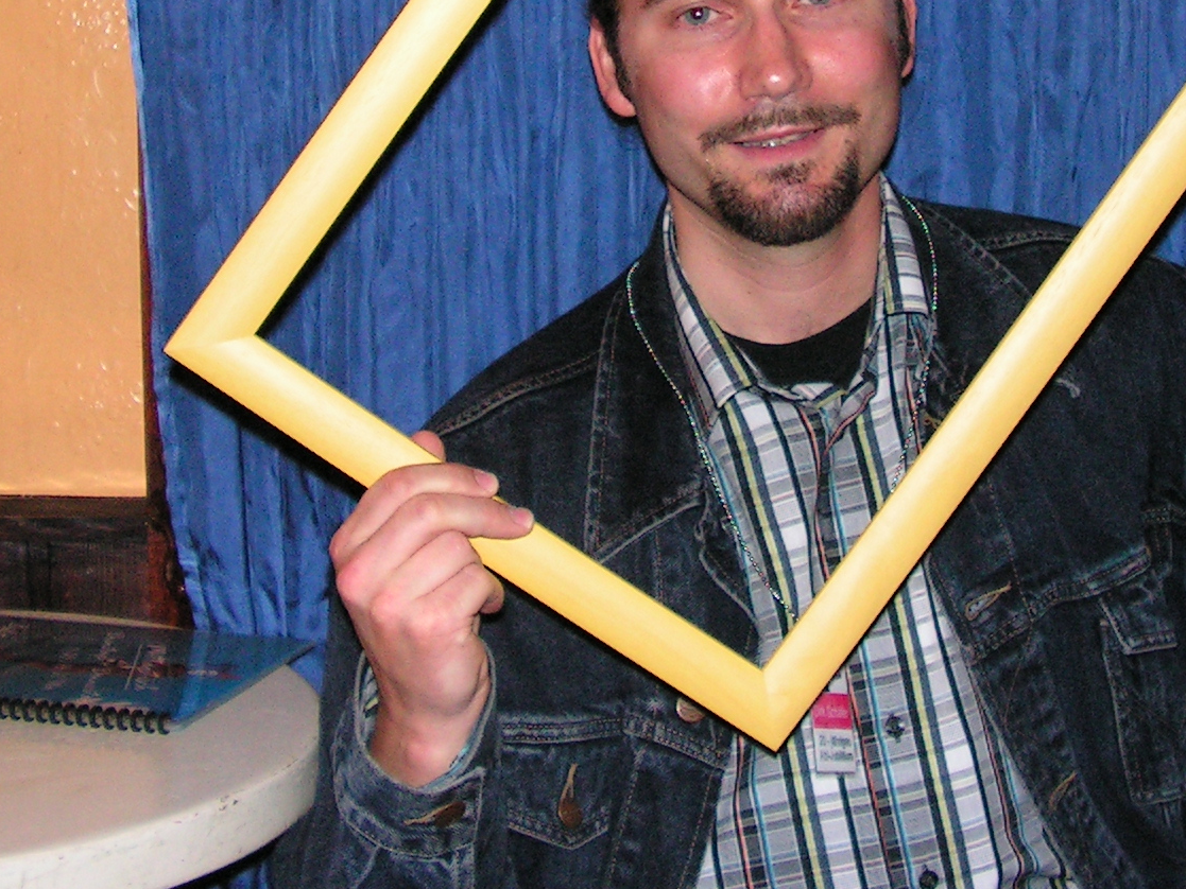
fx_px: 2262
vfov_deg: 21.9
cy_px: 136
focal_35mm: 66
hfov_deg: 29.3
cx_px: 736
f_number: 3.2
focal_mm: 6
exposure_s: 1/40
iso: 200
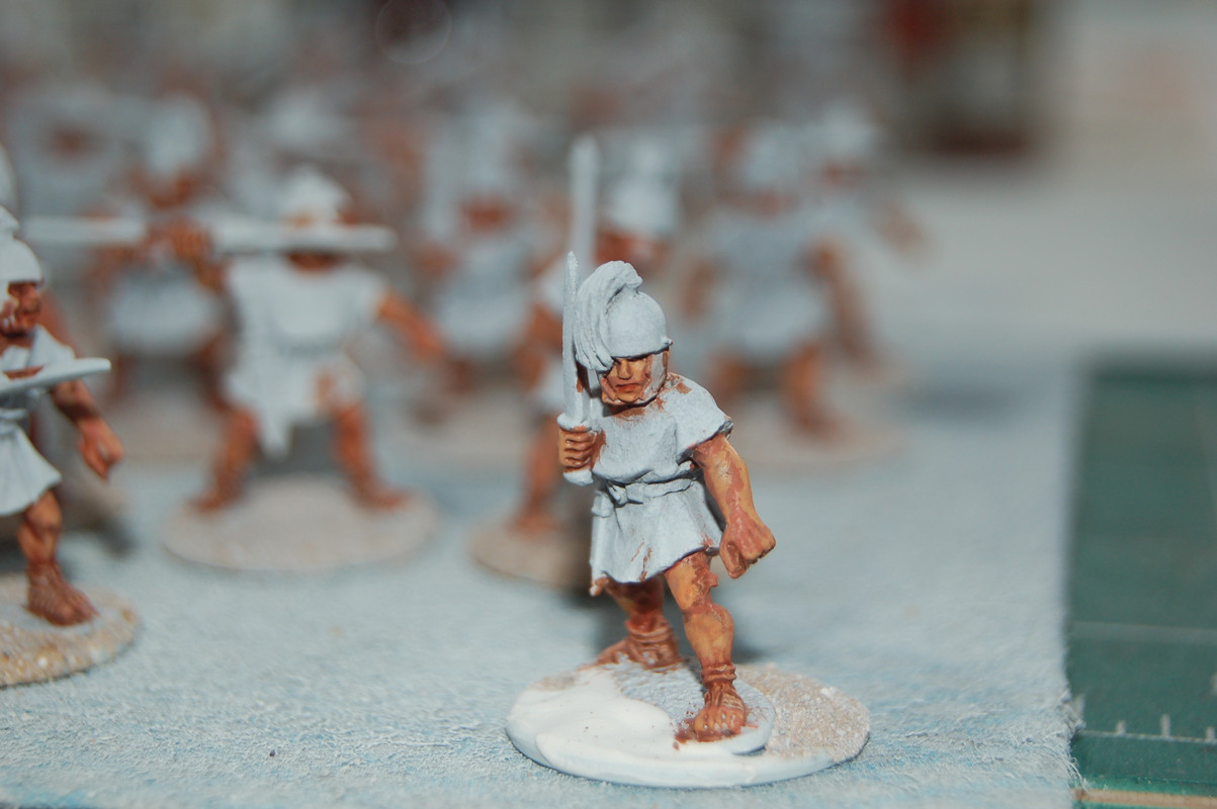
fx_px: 2787
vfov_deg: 16.5
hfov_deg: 24.6
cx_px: 608
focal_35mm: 82
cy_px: 404
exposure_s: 1/60
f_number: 5.6
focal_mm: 55
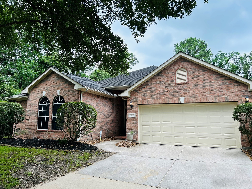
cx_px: 126
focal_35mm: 26
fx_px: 189
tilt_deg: +9.6
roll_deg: -1.1
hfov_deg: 67.3
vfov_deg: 53.1
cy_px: 94
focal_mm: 5.7
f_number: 1.5
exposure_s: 1/769
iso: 50
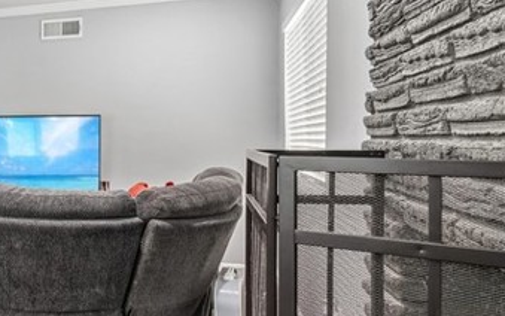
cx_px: -89
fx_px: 551
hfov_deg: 38.0
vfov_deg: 32.0
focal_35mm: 40
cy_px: 159
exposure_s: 1/5
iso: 400
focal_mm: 13
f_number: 9
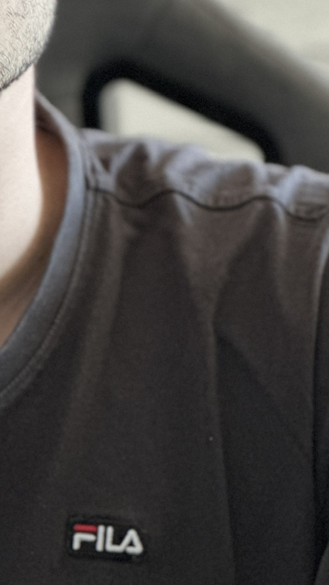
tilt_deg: -1.4
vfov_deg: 11.3
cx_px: -99
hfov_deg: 6.4
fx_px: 2933
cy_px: 86
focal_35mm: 189
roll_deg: +0.0
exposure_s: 1/40
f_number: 2.8
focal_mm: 9
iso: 400
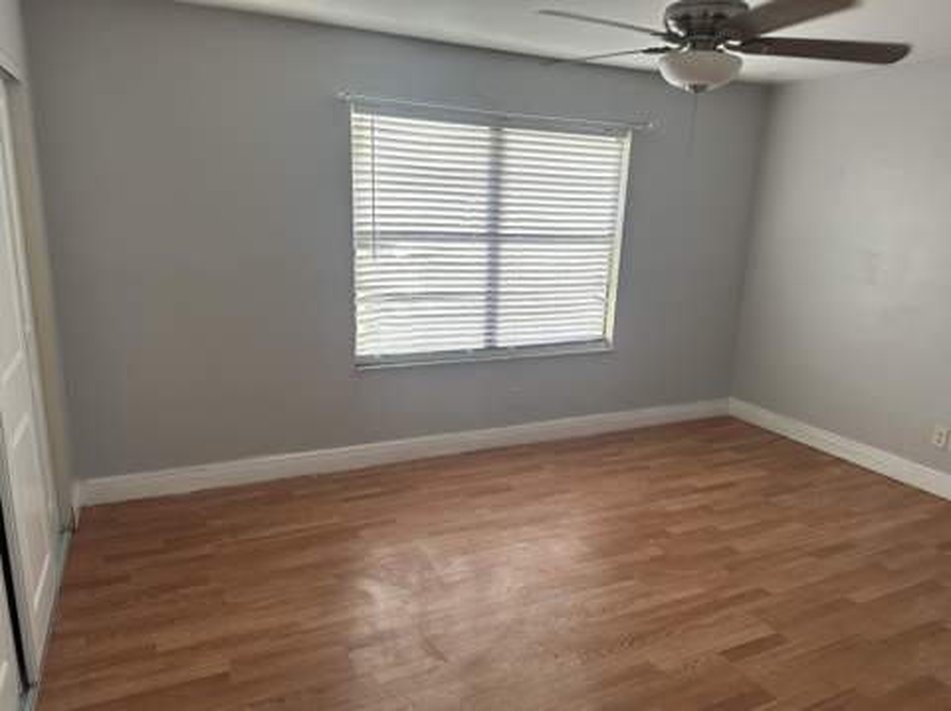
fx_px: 659
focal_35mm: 24
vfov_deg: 56.7
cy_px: 356
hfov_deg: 71.7
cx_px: 476
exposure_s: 1/149
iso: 100
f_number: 1.78
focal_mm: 6.86
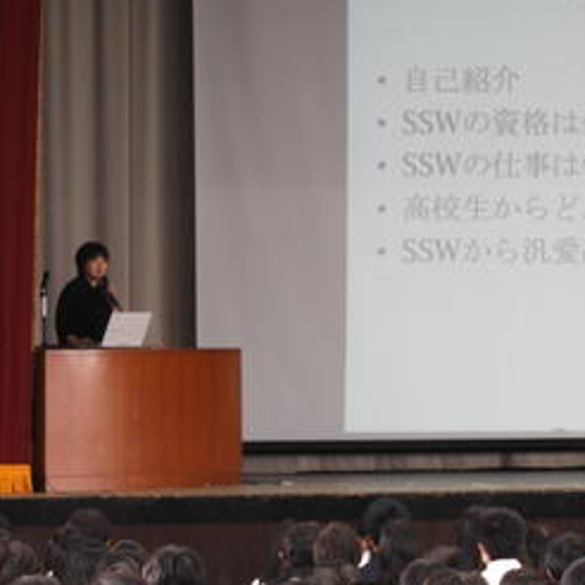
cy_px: 250
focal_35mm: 244
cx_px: 240
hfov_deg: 7.2
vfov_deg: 7.2
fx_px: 4665
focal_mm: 30.5
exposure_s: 1/30
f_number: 5.2
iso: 400
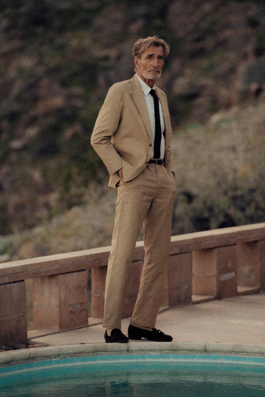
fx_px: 2208
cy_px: 198
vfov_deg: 10.3
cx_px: 132
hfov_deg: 6.9
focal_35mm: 200
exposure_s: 1/500
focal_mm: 200
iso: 400
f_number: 3.5
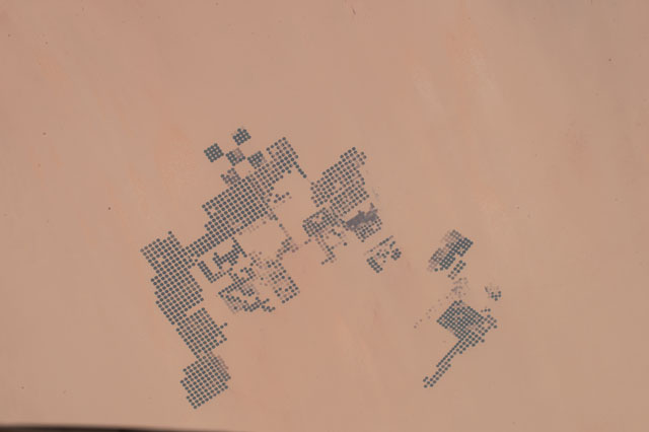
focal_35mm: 116
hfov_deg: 17.7
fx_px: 2090
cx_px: 324
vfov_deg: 11.8
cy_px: 216
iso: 320
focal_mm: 116
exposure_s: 1/500
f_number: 22
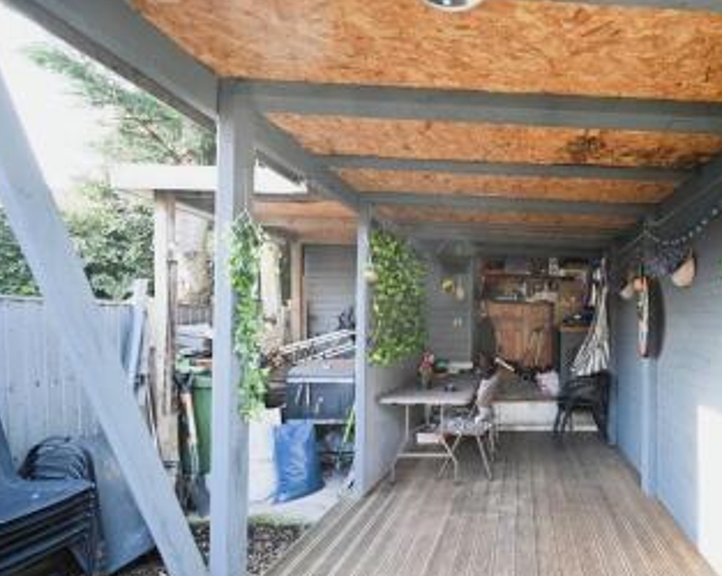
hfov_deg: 75.8
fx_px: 427
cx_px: 521
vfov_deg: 67.7
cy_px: 328
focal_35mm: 20
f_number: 4
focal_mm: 14
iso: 110
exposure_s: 1/15
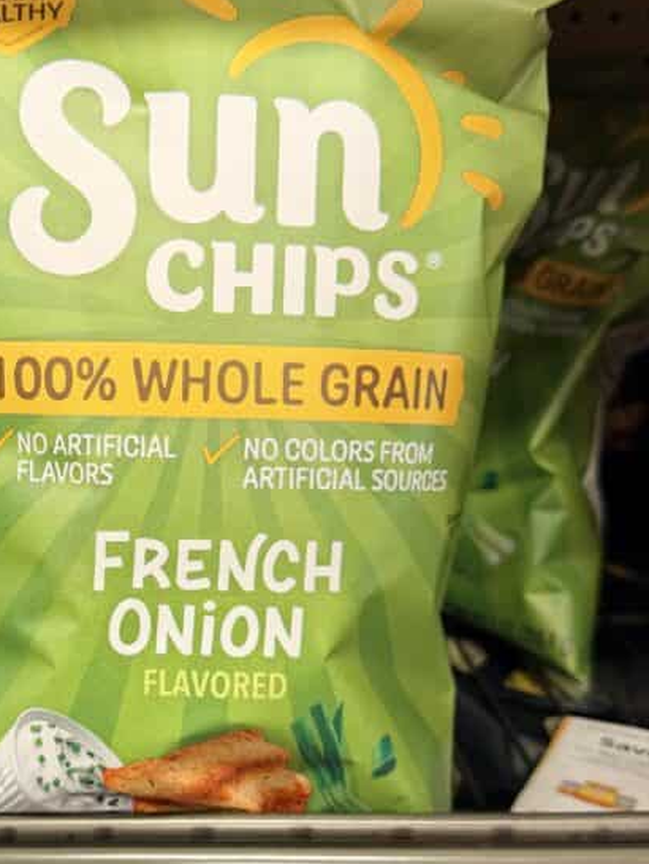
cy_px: 565
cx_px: 144
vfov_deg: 41.6
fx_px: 1124
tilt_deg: -22.9
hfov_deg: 31.5
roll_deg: +1.0
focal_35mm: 45
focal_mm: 6.76
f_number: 1.78
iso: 160
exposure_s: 1/60
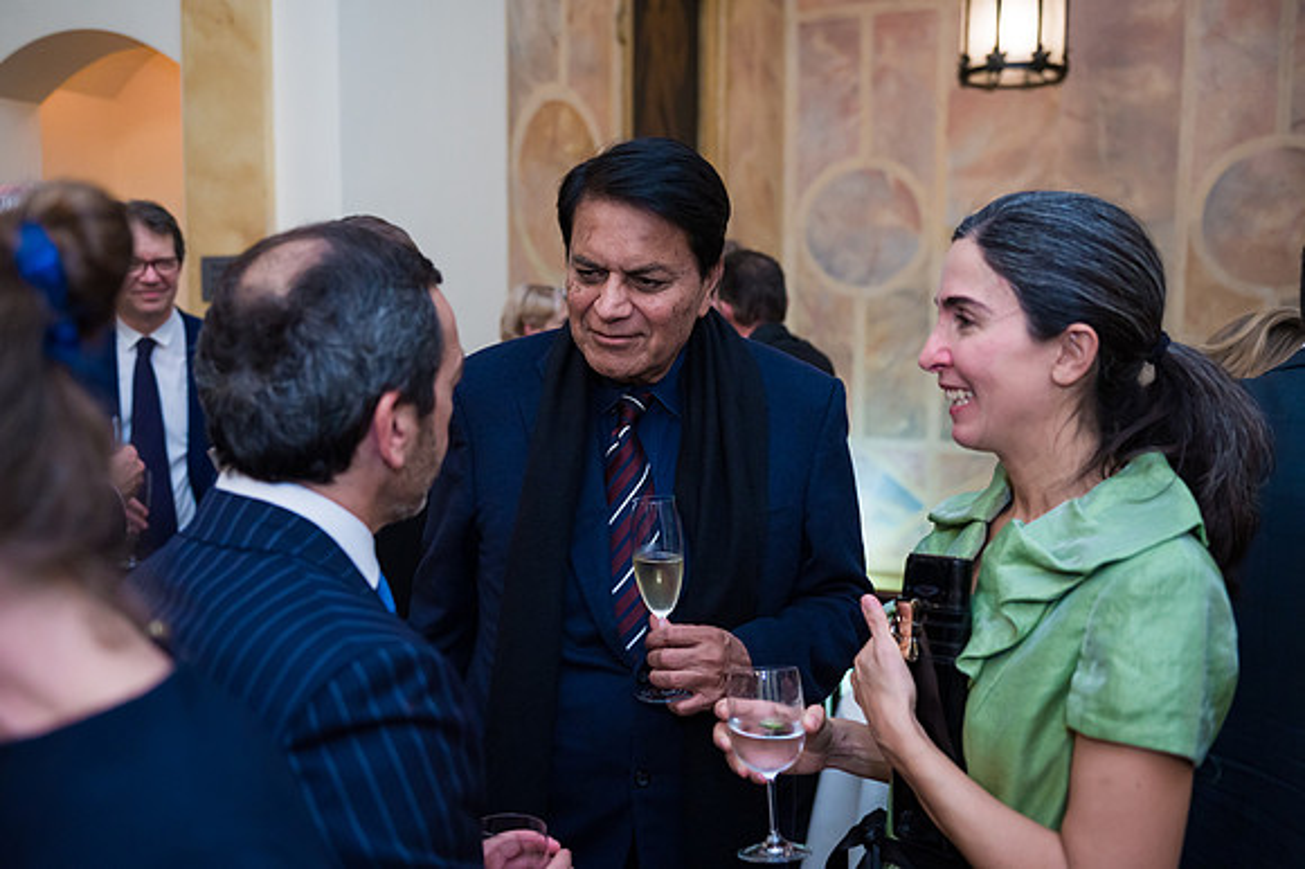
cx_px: 653
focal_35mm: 32
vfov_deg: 40.7
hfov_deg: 58.3
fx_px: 1171
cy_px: 435
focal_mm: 32
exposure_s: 1/125
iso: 1600
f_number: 3.2
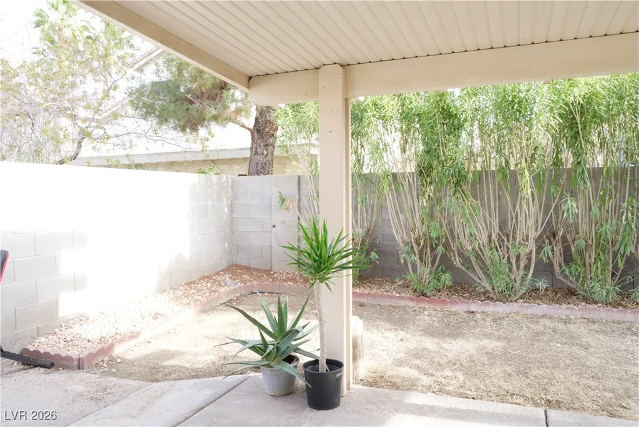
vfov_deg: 46.4
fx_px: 497
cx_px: 320
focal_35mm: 28
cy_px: 214
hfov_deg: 65.5
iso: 320
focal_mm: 28
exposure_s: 1/8
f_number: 22
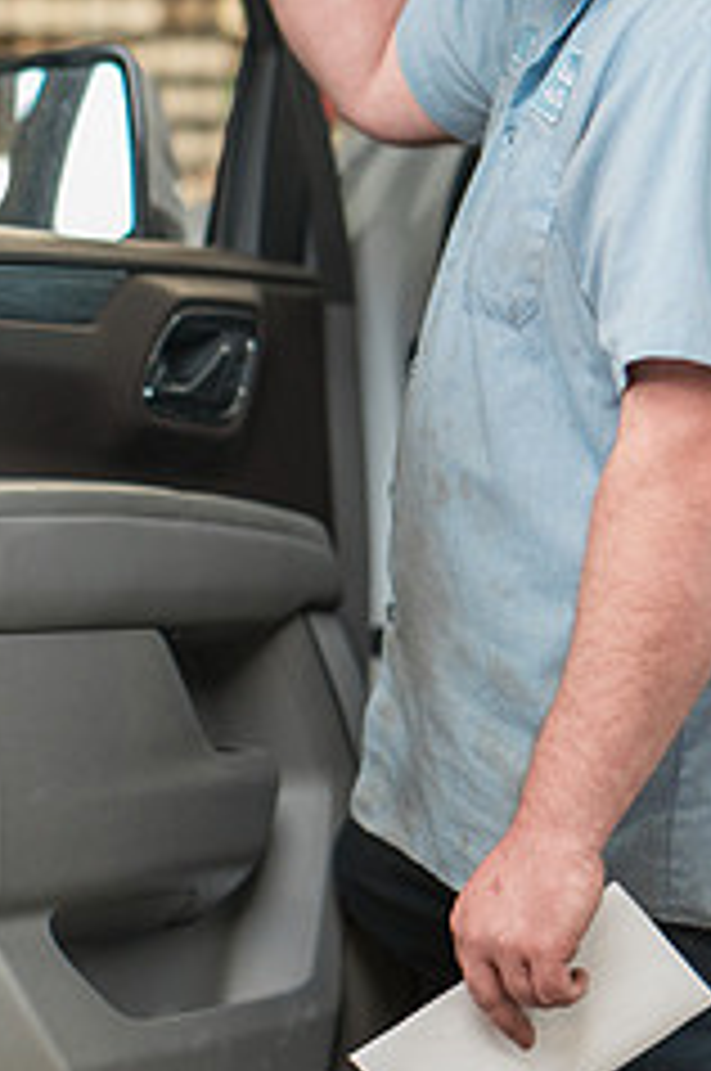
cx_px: 567
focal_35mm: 161
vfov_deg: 12.7
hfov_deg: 8.5
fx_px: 4783
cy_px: 216
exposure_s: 1/250
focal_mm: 85
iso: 640
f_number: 2
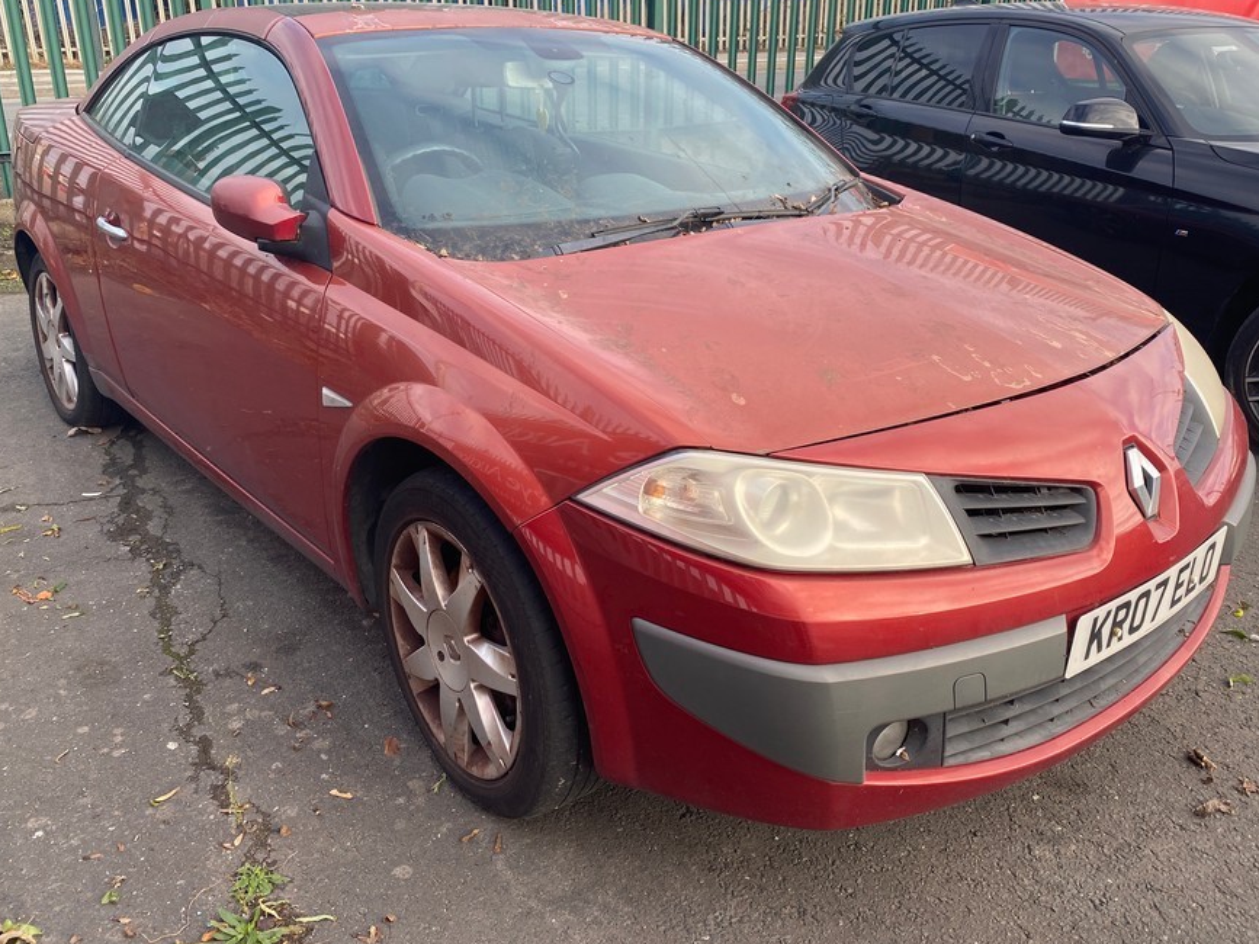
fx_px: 1091
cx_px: 646
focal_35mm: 30
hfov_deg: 60.0
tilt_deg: -21.2
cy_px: 433
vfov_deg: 46.7
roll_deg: -0.8
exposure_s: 1/477
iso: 32
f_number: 1.8
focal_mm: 4.25
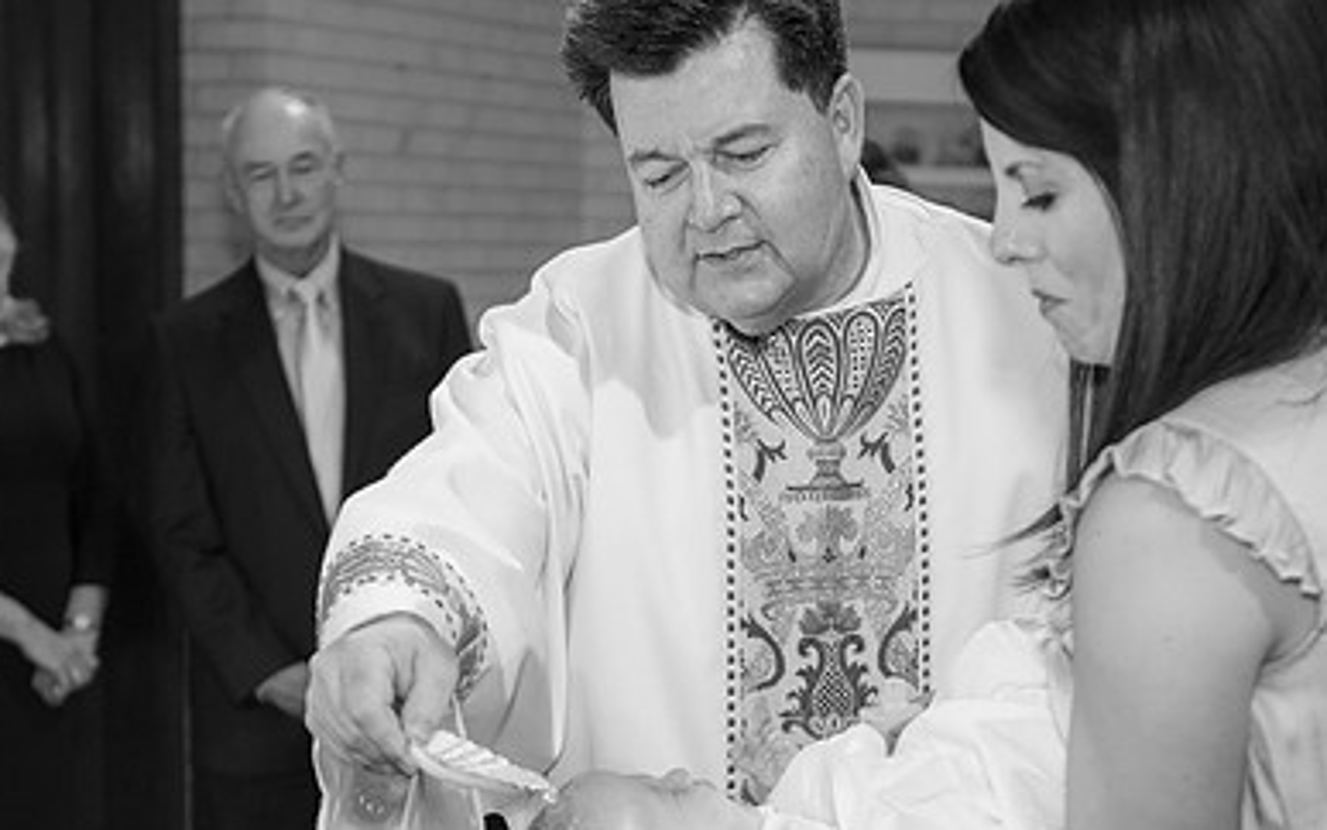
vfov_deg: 15.6
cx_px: 592
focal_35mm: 83
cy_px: 746
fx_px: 3002
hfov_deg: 24.9
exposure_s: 1/100
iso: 640
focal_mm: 48
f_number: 3.2
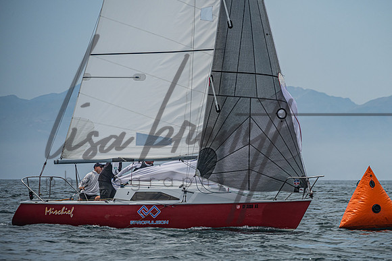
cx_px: 234
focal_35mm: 347
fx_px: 3780
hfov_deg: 5.9
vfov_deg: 4.0
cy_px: 125
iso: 500
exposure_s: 1/3200
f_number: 8
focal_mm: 280
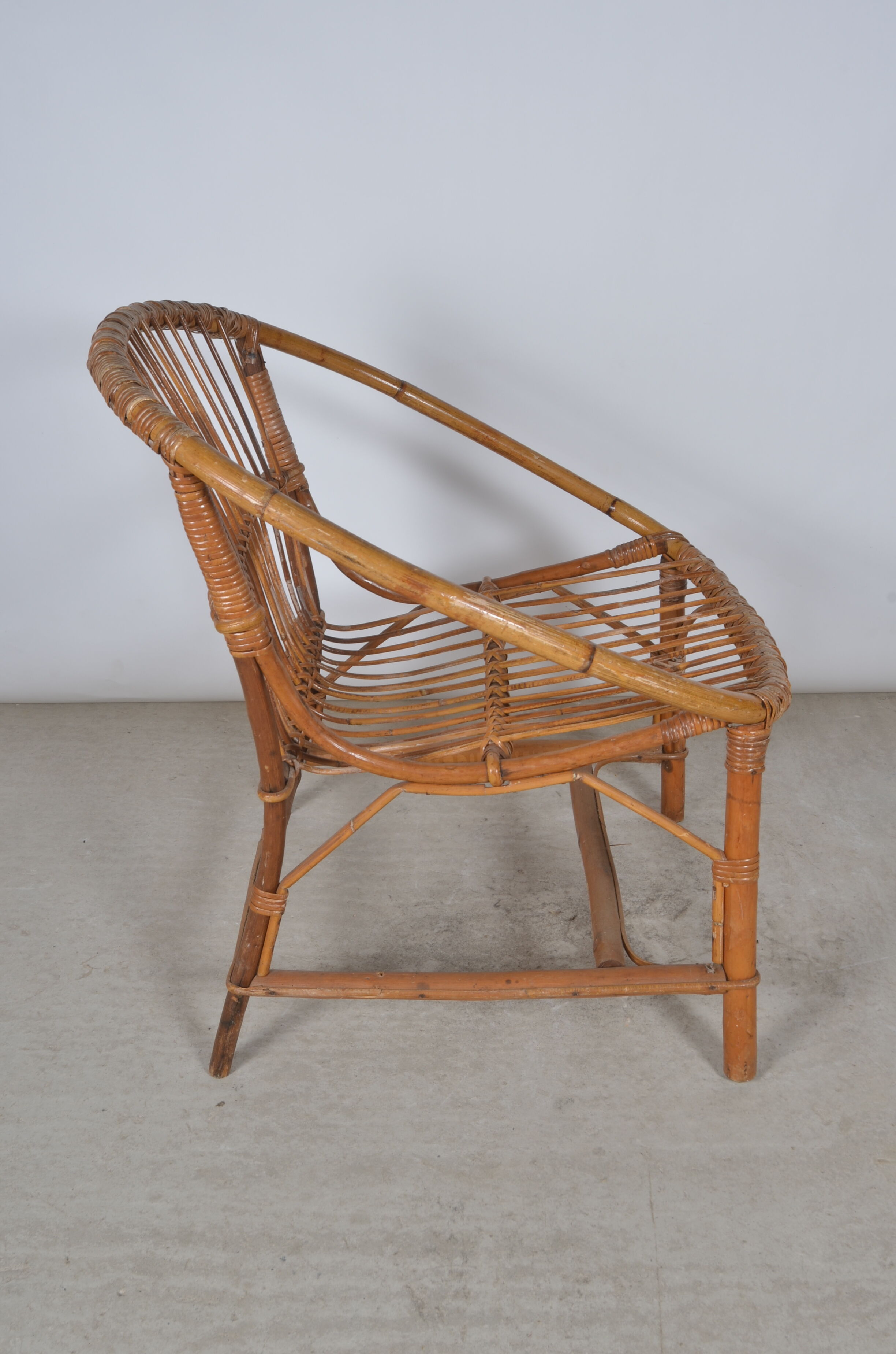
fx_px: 1350
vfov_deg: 53.2
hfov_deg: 36.7
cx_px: 448
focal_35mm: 36
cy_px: 677
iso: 100
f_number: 14
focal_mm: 24
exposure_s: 1/125
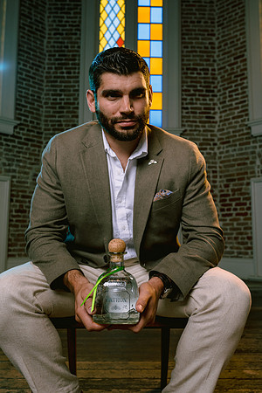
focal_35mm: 35
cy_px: 196
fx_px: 382
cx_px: 131
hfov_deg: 37.9
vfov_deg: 54.4
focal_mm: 35
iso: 200
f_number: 5.6
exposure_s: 1/160
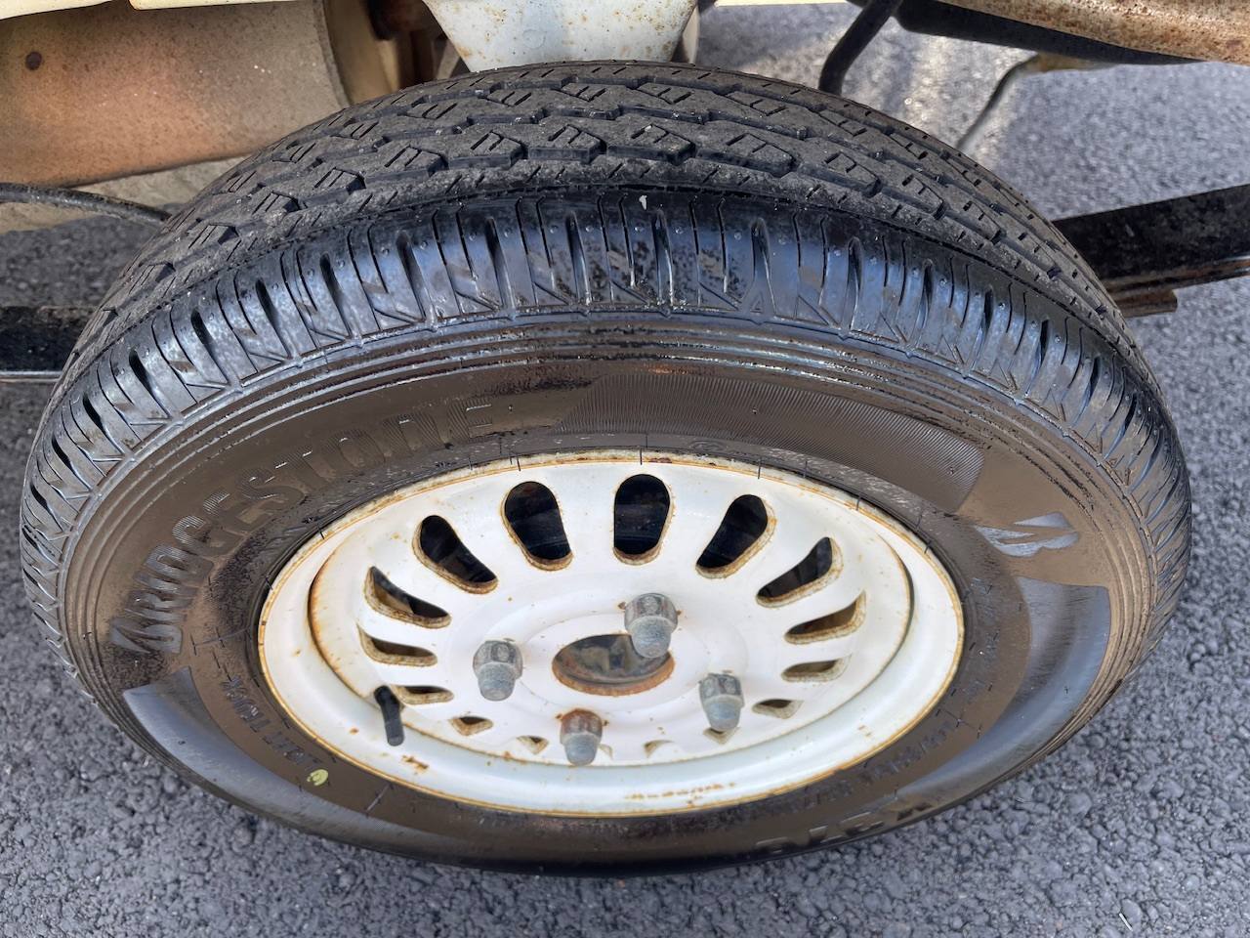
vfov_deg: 54.9
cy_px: 469
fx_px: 903
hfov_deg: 69.4
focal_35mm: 25
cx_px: 625
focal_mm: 5.1
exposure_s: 1/309
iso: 32
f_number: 1.6
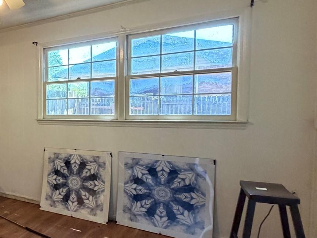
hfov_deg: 40.9
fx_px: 302
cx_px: -52
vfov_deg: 43.0
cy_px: 122
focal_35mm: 33
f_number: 2.2
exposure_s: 1/60
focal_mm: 2.22
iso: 500
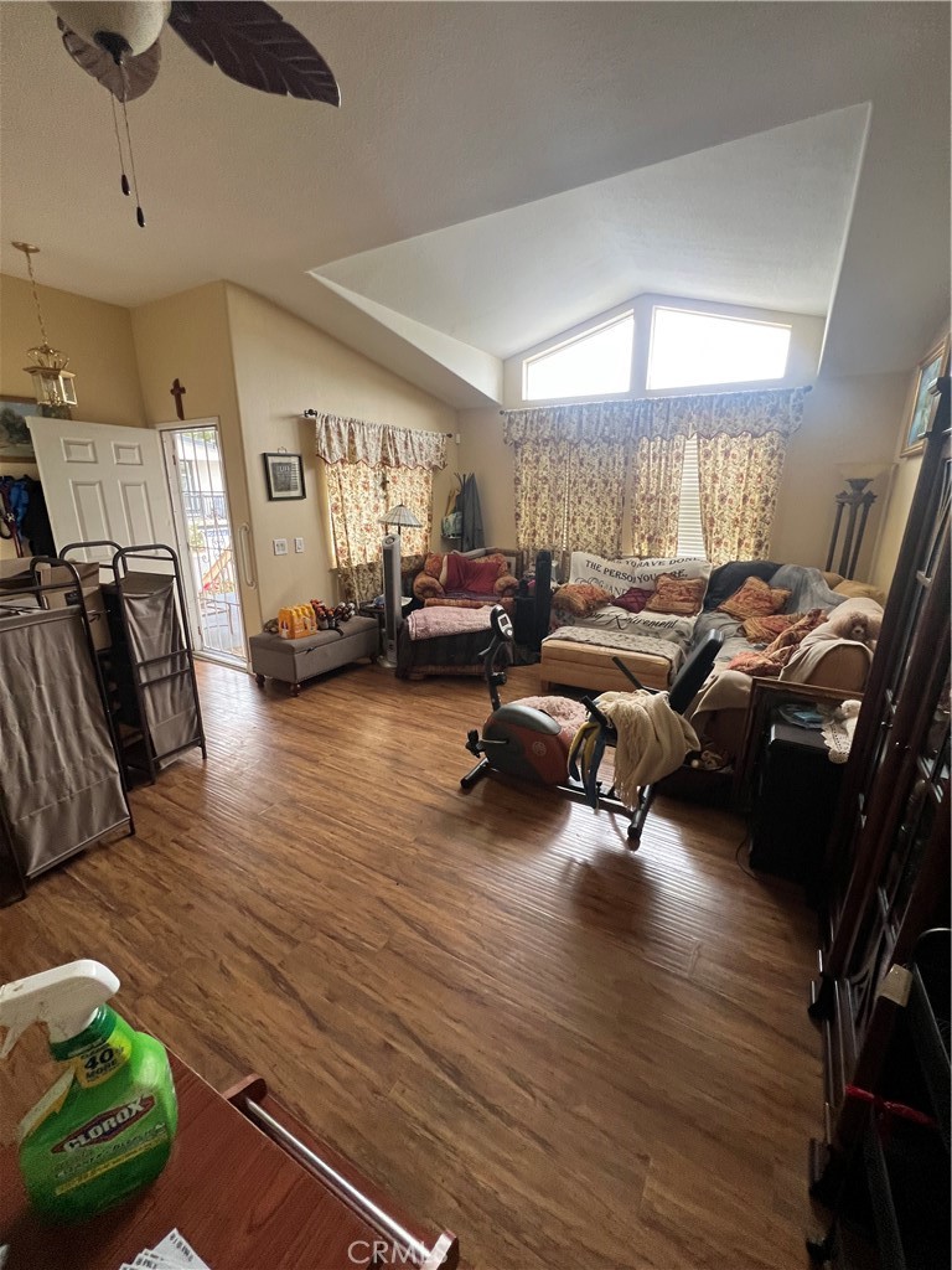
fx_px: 477
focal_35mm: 13
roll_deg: -0.1
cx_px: 476
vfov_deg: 106.2
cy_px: 635
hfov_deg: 89.9
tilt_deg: -14.2
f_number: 1.8
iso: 250
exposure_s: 1/86
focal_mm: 1.57
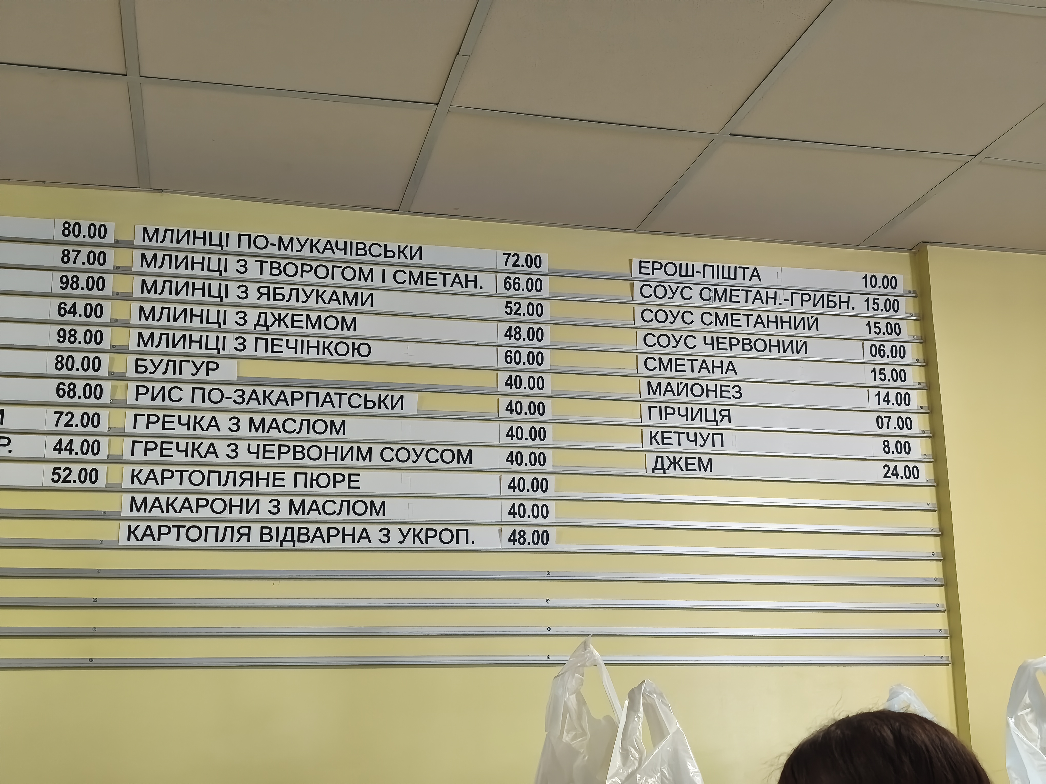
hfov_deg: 41.2
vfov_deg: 31.5
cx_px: 523
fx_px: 1390
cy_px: 392
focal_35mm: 46
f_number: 1.7
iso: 800
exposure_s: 1/50
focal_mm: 6.06
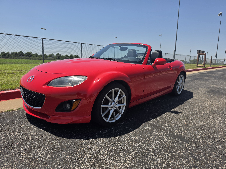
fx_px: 150
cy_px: 84
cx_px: 113
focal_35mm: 23
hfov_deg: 73.9
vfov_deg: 58.9
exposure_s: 1/7939
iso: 64
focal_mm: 6.5
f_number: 1.4
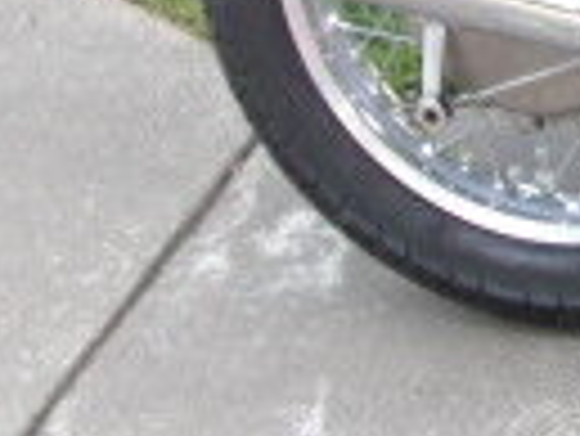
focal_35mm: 179
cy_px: -391
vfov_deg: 8.0
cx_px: 1326
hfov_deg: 9.9
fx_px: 3002
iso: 50
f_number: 2.8
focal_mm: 6.3
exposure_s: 1/100
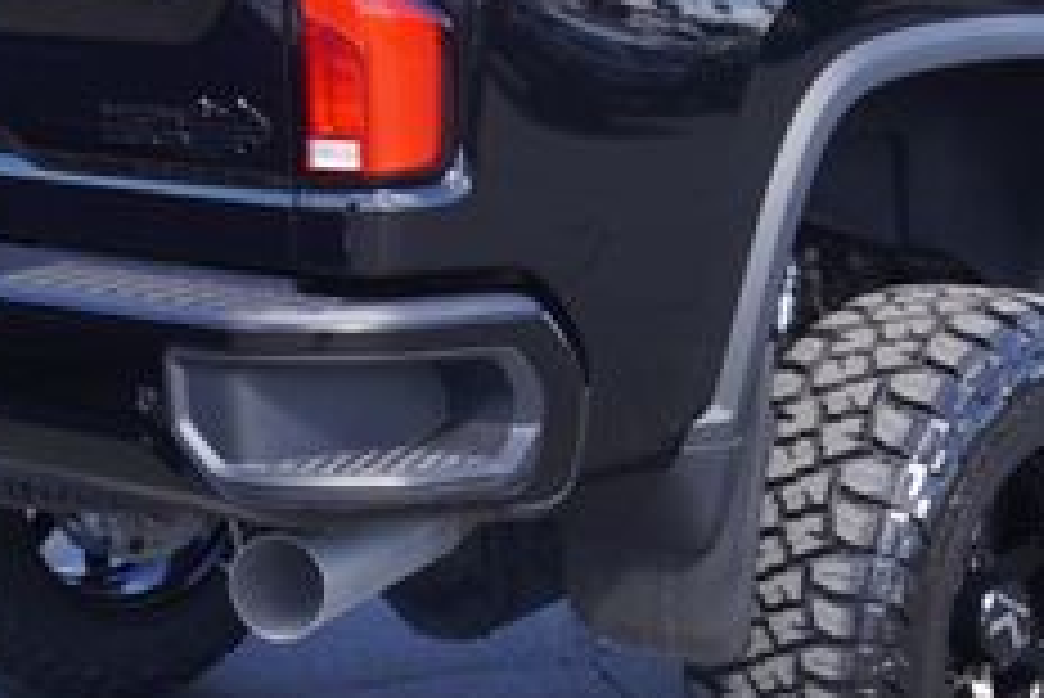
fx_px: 3000
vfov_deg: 13.2
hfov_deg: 19.7
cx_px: 729
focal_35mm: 103
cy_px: 216
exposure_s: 1/100
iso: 100
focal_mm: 25
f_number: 5.6
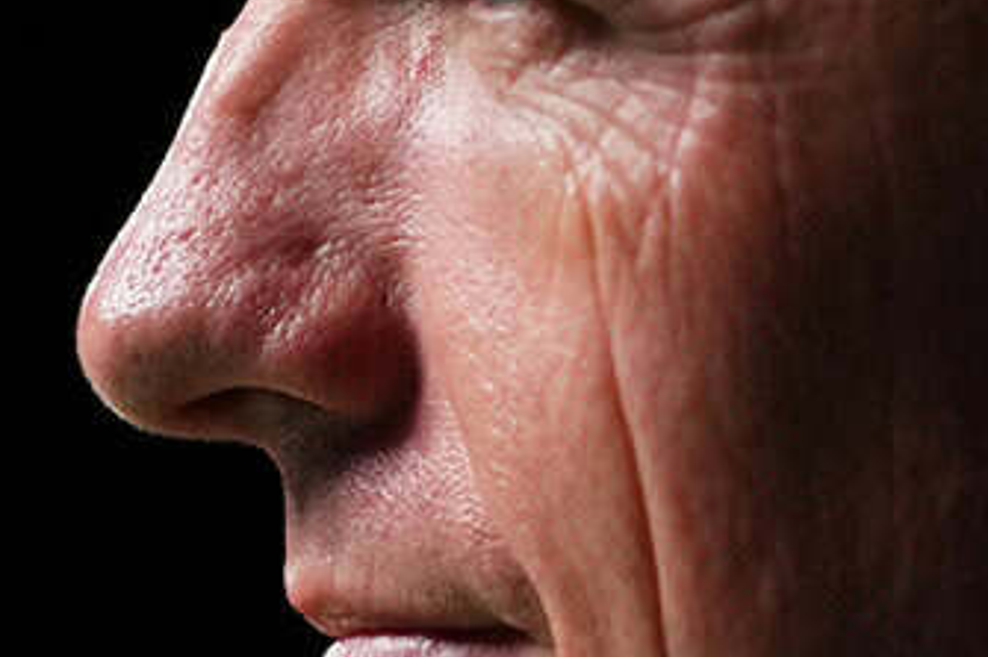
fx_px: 23590
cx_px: -215
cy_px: 236
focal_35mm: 860
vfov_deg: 1.6
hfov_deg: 2.4
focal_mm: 150
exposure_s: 1/500
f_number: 2
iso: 2000
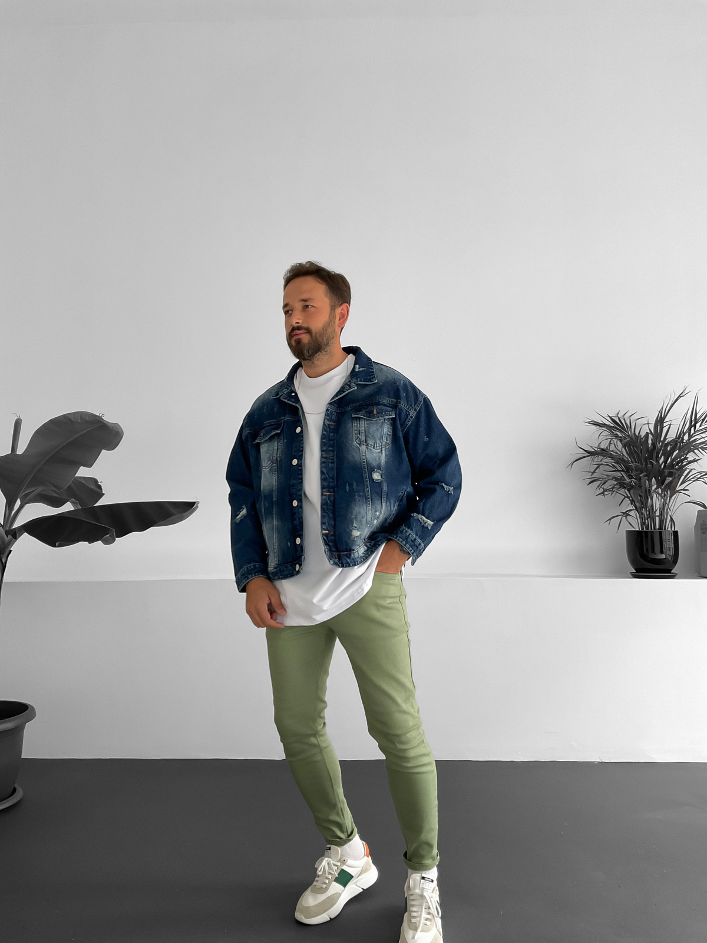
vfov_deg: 61.7
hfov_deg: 48.2
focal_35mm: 29
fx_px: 790
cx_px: 354
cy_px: 472
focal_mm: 3
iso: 64
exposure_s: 1/120
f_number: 1.8
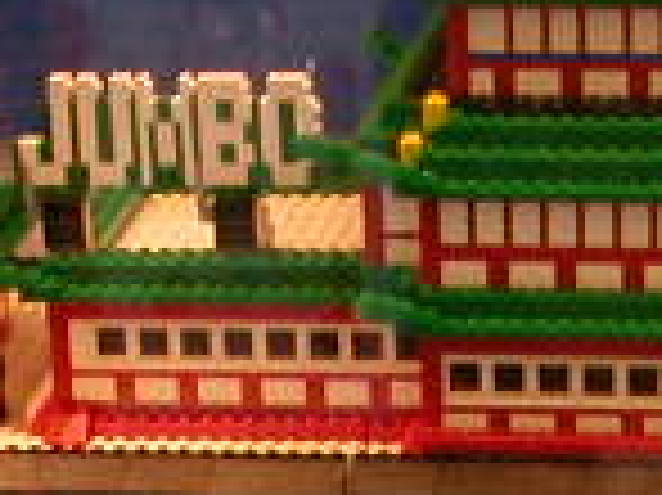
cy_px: 968
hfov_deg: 12.2
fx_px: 3076
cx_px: 576
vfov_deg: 8.7
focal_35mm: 161
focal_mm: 5.6
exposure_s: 1/30.2
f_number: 2.7
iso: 115
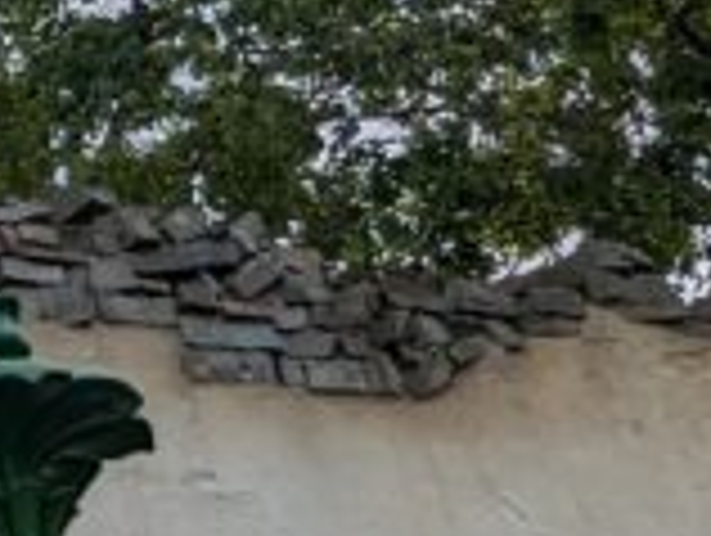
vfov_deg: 14.3
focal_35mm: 104
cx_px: -720
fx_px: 2139
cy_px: 282
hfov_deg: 15.2
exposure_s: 1/1610
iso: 51
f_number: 2.2
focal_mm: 2.35
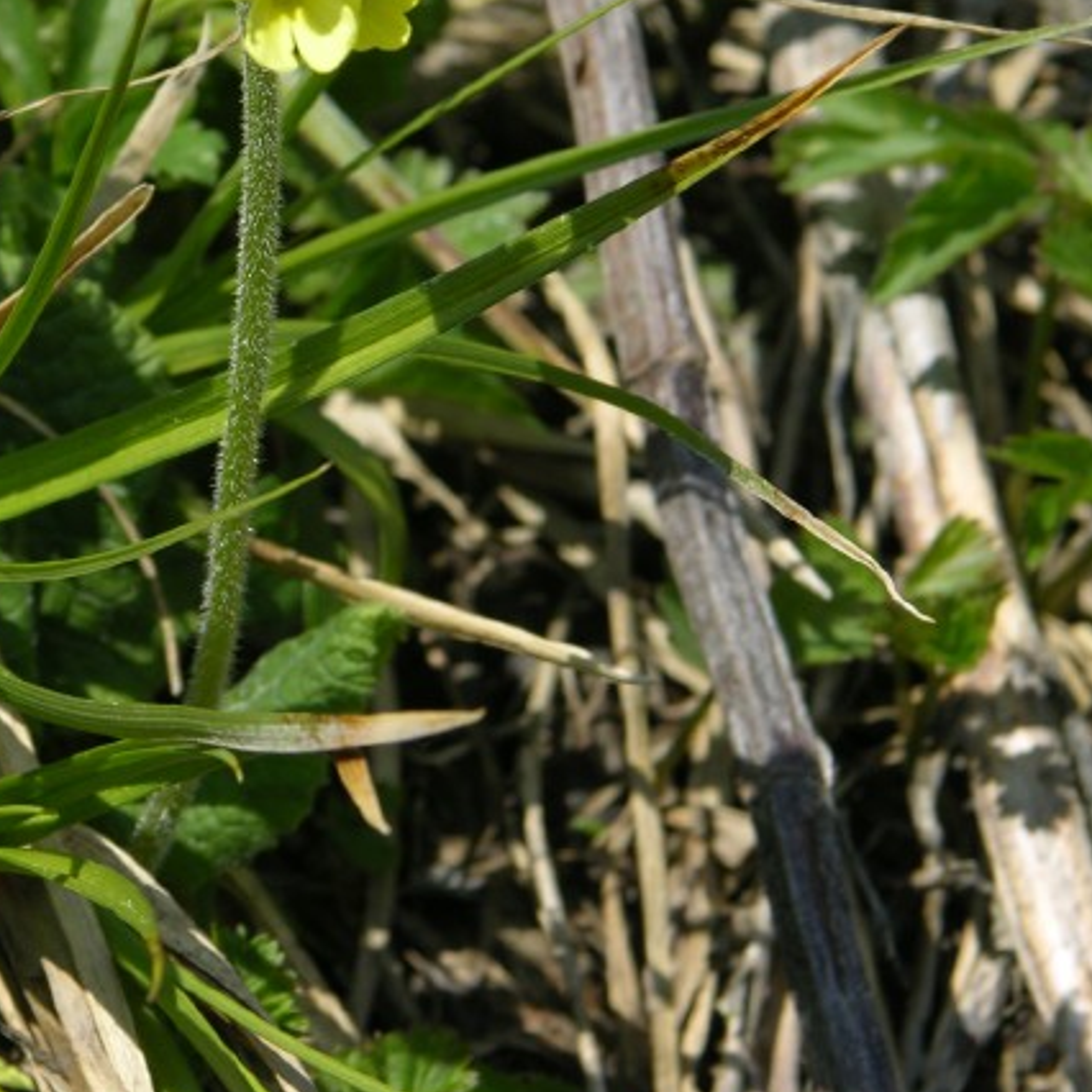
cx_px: 372
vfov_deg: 6.9
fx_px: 9101
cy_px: 223
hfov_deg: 6.9
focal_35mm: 255
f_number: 5.6
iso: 50
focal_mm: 41.1
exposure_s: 1/285
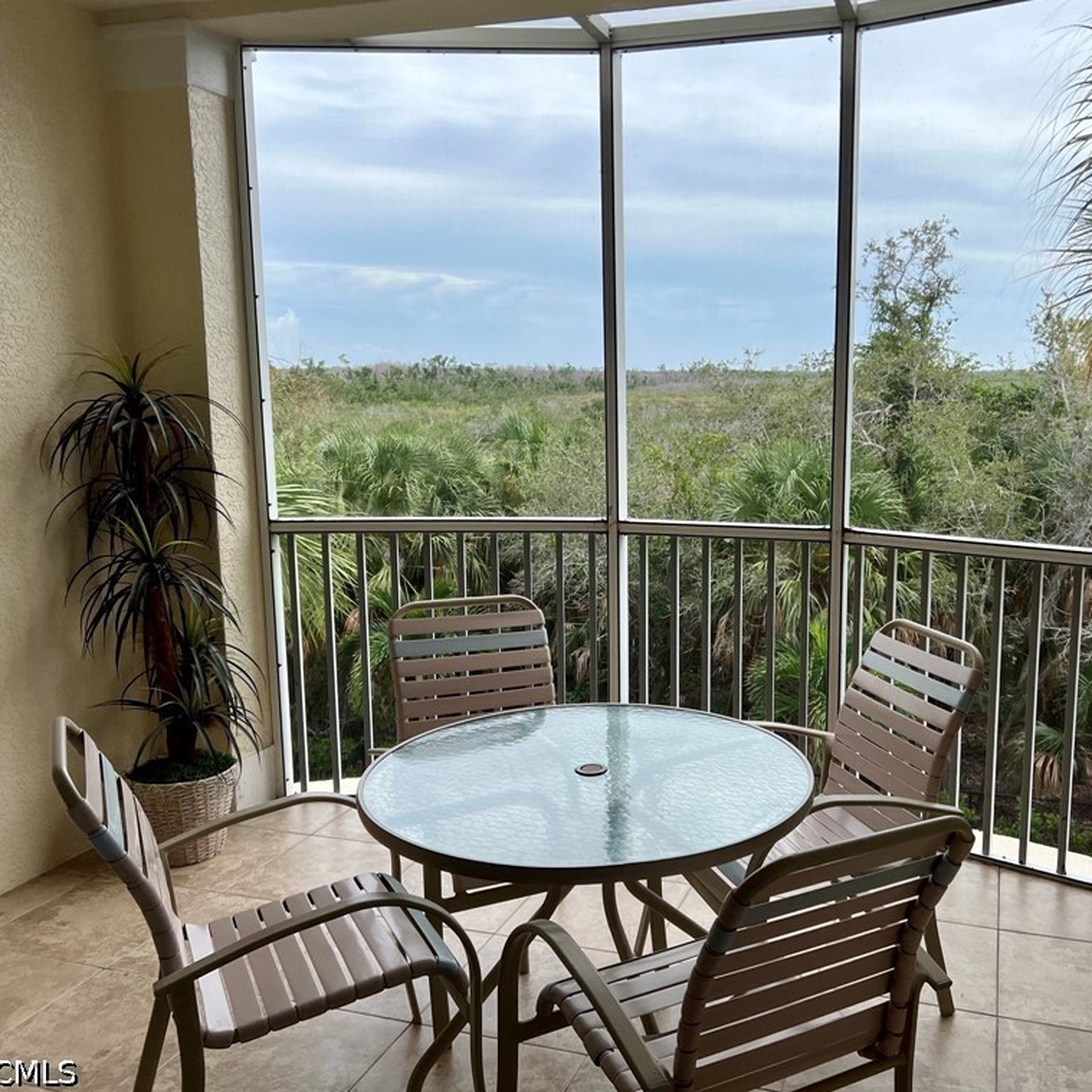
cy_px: 544
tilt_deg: -7.8
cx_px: 678
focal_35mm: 31
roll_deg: -0.5
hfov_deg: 52.0
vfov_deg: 52.5
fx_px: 1106
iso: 50
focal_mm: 5.7
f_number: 1.5
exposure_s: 1/1751
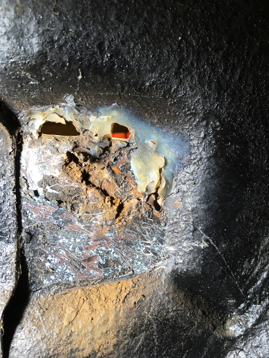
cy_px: 179
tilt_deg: -13.5
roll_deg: +1.6
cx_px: 134
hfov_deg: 48.2
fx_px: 300
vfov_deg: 61.7
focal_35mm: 29
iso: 64
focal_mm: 4.15
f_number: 2.2
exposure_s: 1/33
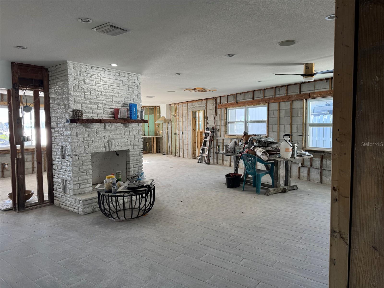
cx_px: 192
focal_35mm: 24
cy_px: 144
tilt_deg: -3.6
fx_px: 266
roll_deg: +0.5
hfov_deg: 71.6
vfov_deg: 56.8
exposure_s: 1/141
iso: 64
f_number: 1.78
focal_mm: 6.76
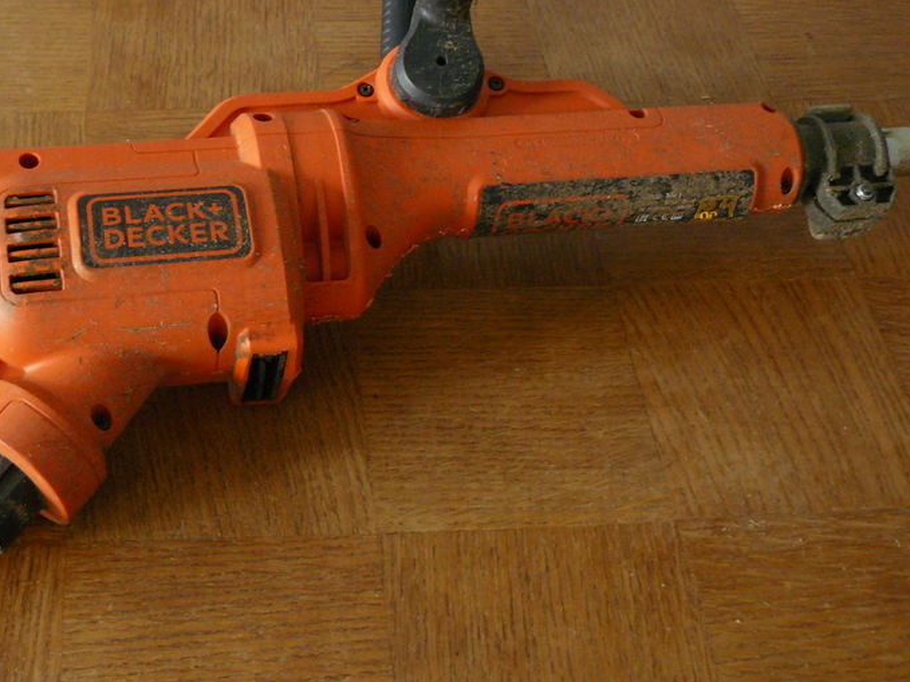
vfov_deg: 27.4
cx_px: 271
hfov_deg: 35.6
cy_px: 234
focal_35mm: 53
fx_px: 1393
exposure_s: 1/20
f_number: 2.8
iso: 200
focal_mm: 6
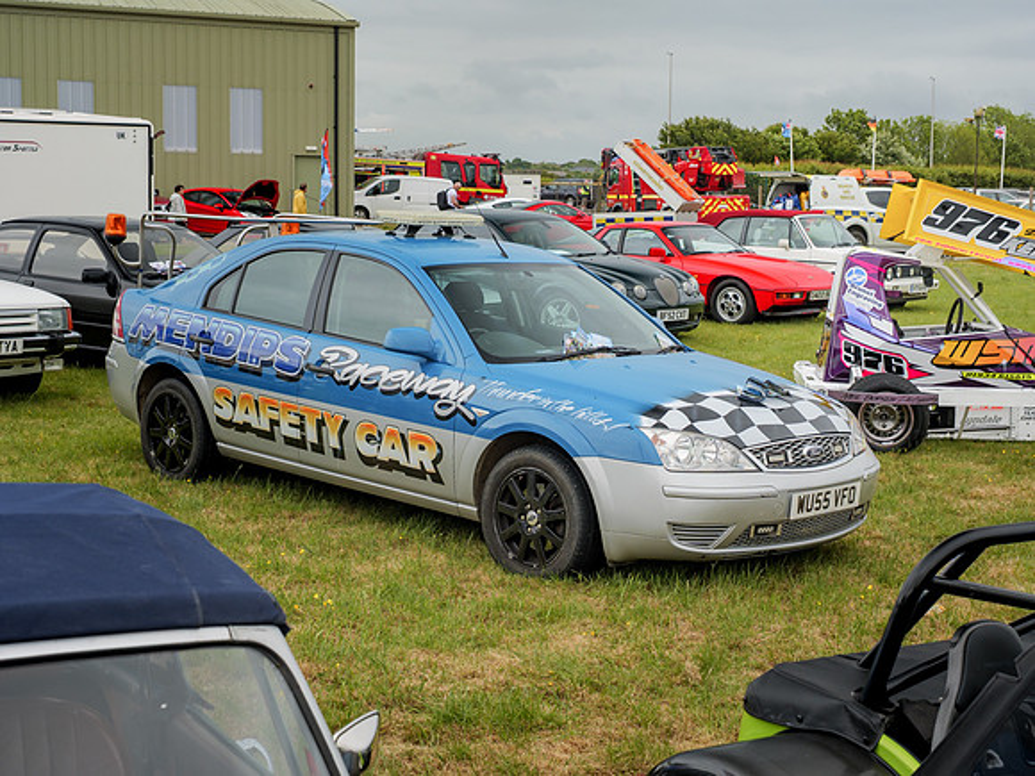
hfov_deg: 34.6
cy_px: 349
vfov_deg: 26.3
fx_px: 1660
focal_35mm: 56
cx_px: 565
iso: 100
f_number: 4.5
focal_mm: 24
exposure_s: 1/200
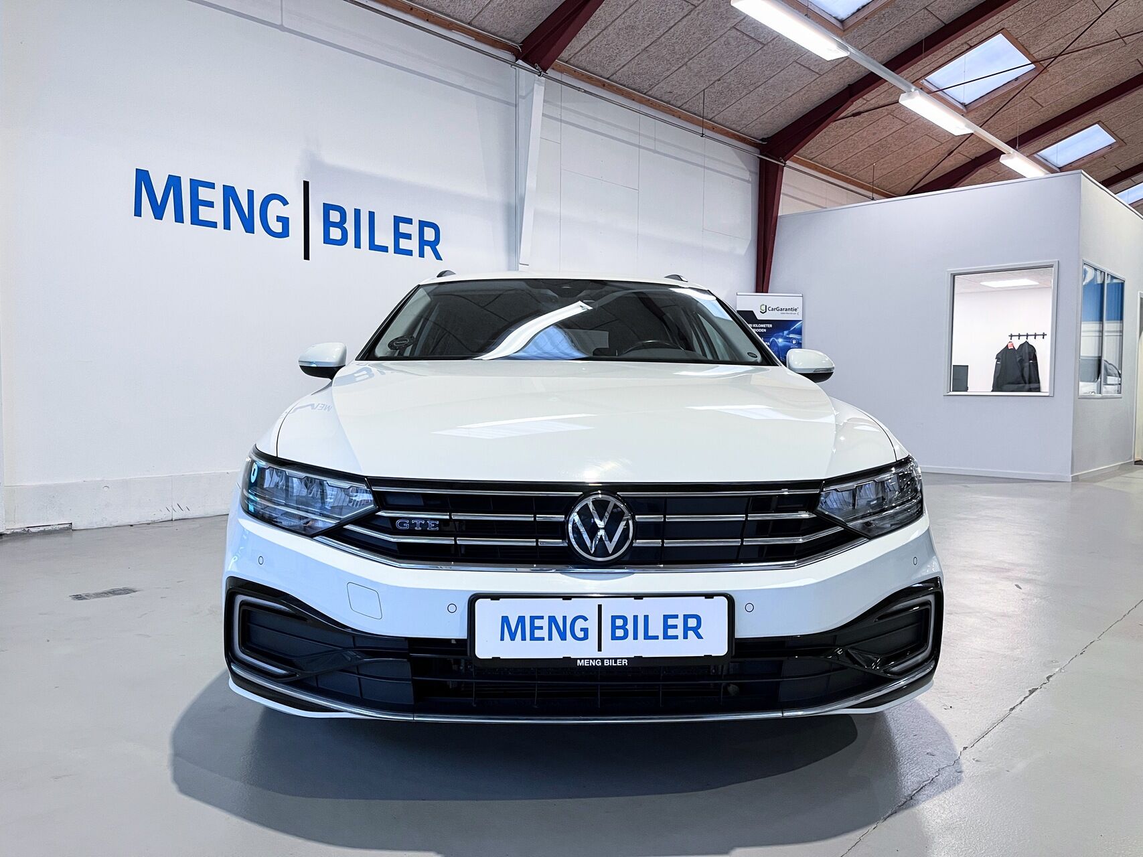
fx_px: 858
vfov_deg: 53.1
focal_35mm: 26
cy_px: 428
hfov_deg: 67.3
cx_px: 572
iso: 80
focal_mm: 5.1
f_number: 1.6
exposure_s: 1/50
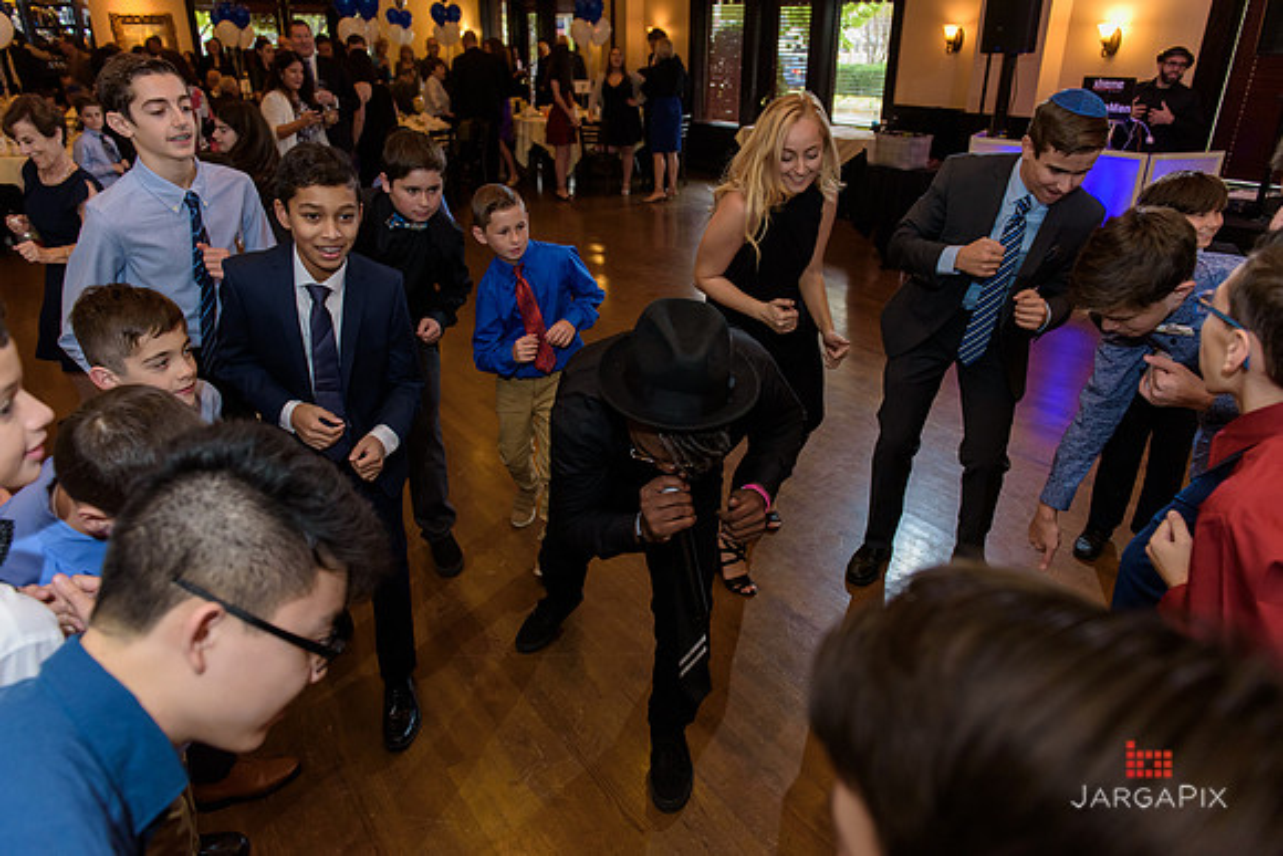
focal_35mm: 24
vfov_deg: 53.2
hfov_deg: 73.7
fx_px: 855
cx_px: 642
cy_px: 428
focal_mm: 24
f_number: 3.2
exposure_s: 1/125
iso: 1600
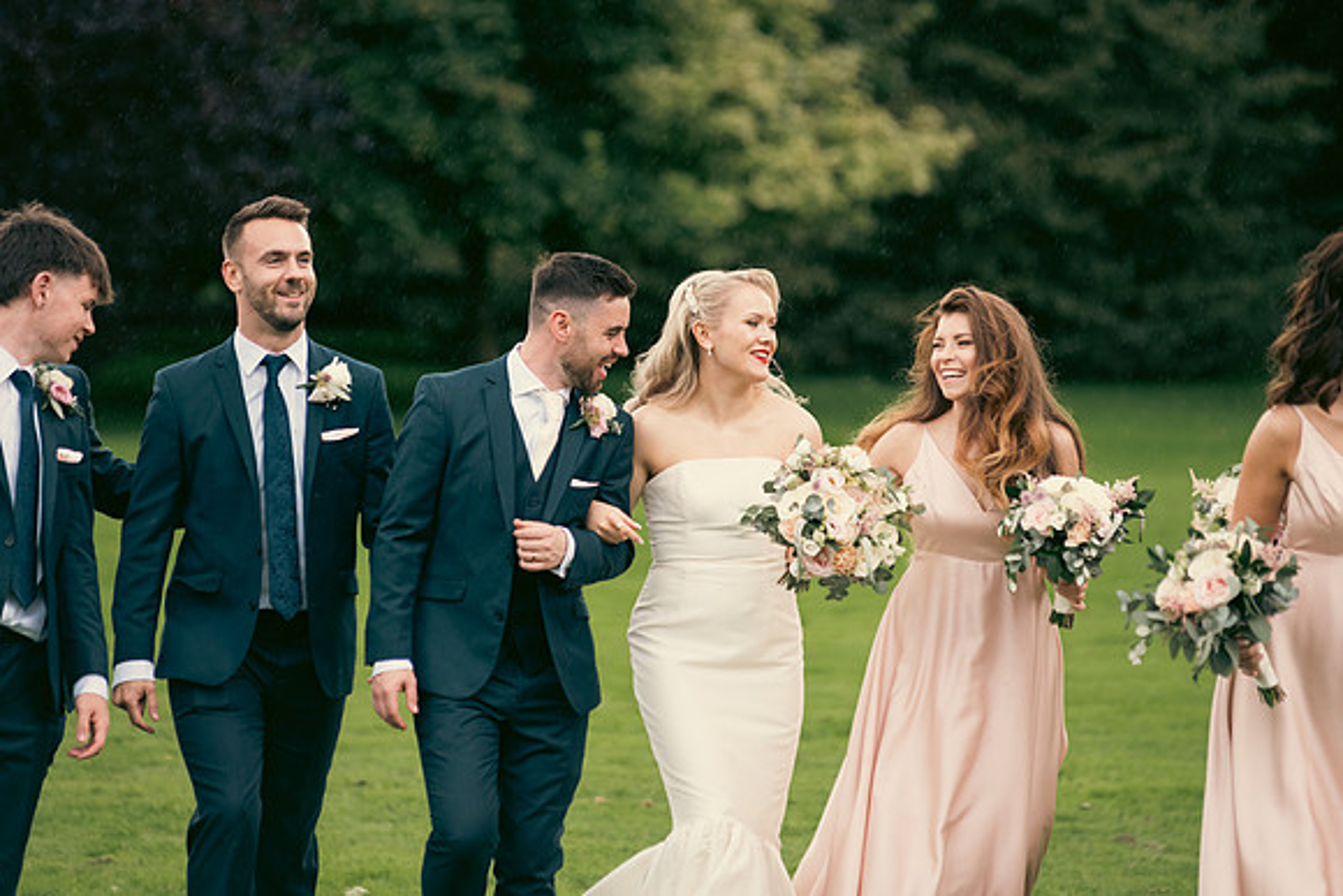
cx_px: 672
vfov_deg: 6.9
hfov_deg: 10.3
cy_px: 448
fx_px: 7463
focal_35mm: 200
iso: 250
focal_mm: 200
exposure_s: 1/320
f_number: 3.5
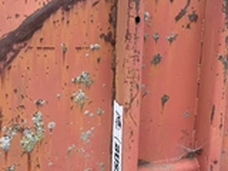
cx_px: 124
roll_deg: -0.9
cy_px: 111
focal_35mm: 60
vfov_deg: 24.3
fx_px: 395
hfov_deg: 32.2
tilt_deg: -15.4
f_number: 1.78
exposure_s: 1/1005
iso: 80
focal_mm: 6.76
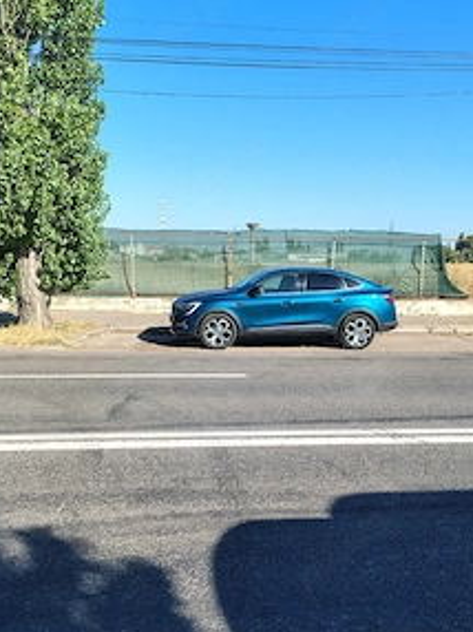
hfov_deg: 40.6
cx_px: 241
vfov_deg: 52.2
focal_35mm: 35
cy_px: 387
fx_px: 639
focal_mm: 4.71
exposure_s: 1/1000
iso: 145
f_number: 1.7
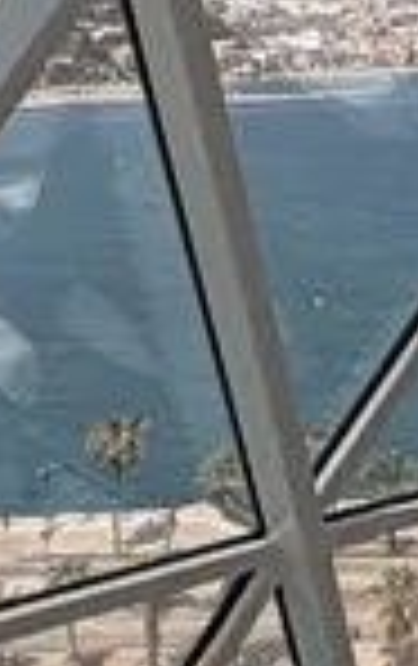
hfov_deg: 8.1
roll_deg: +0.6
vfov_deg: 16.8
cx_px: 1506
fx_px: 2179
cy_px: -72
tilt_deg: +3.6
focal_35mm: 120
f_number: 2.2
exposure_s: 1/770
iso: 32
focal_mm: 2.22
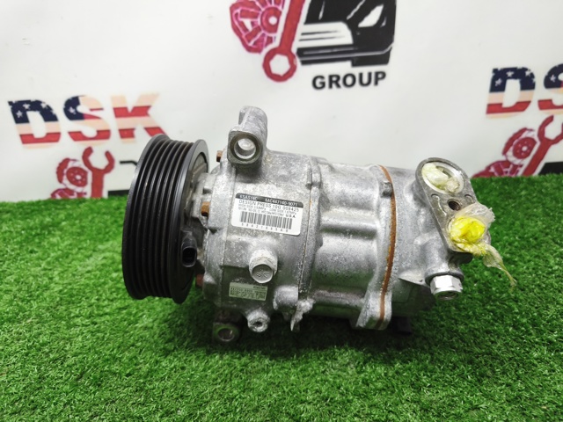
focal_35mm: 23
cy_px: 211
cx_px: 282
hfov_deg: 73.9
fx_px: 374
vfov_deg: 58.9
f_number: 1.7
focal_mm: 5.35
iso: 250
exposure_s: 1/100
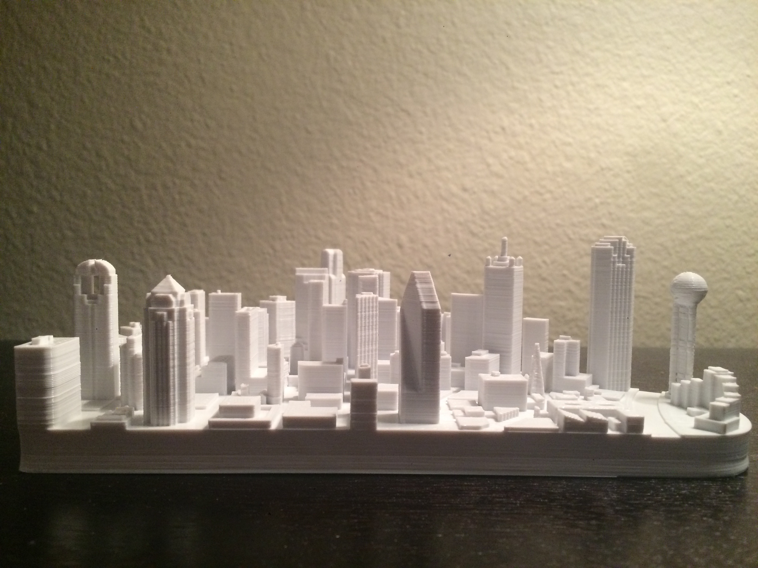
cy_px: 284
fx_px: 635
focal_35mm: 29
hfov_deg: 61.7
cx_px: 379
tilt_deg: -4.2
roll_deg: -0.1
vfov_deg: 48.2
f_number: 2.2
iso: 160
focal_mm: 4.15
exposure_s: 1/30
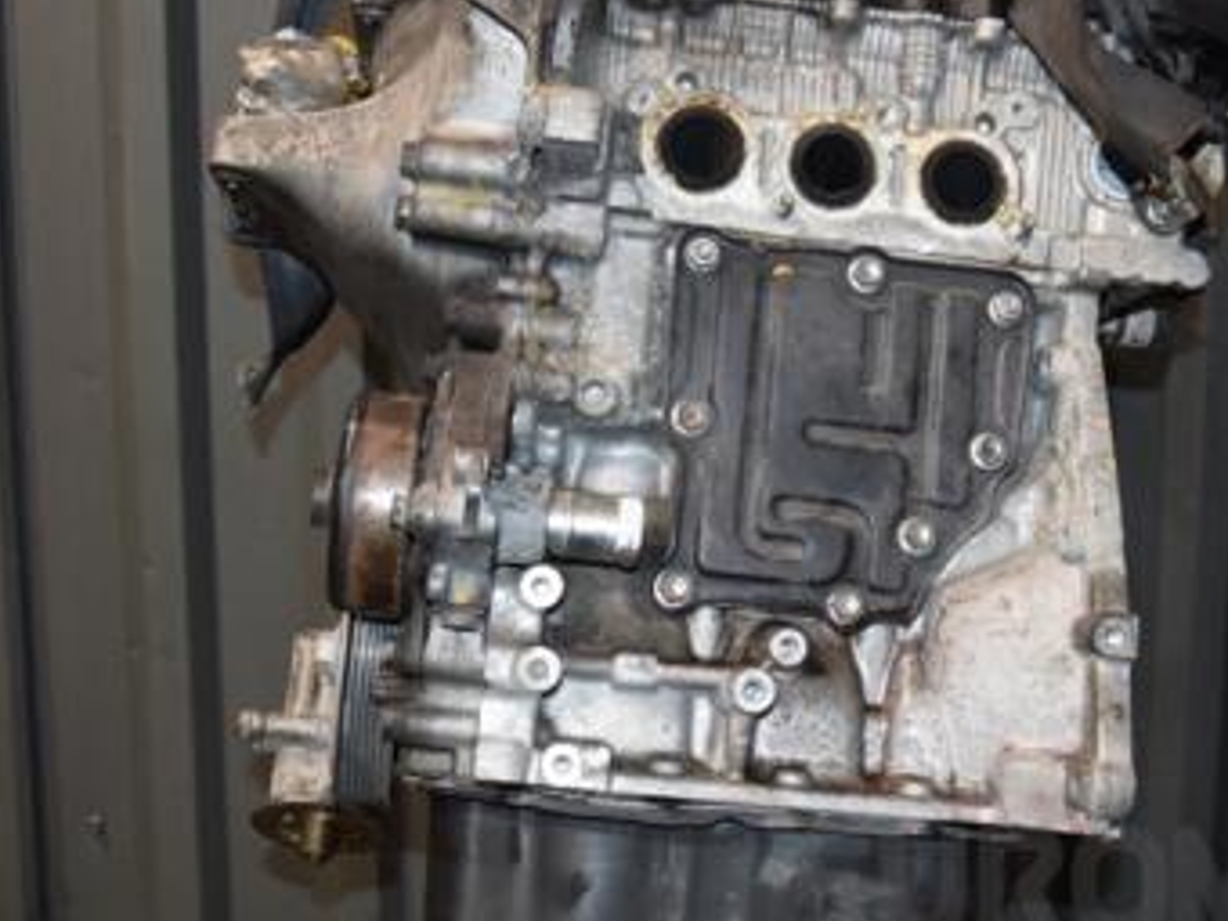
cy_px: 401
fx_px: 1987
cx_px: 730
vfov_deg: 26.1
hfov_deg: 34.3
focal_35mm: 56
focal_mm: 22
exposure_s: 1/60
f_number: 5
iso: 800
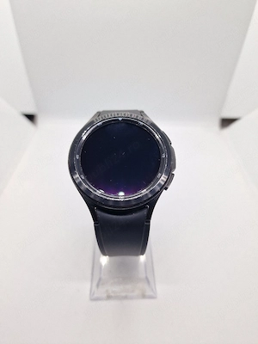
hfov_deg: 58.9
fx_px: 229
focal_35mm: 23
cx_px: 129
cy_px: 172
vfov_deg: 73.9
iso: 50
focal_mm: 6.4
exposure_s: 1/182
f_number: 1.8
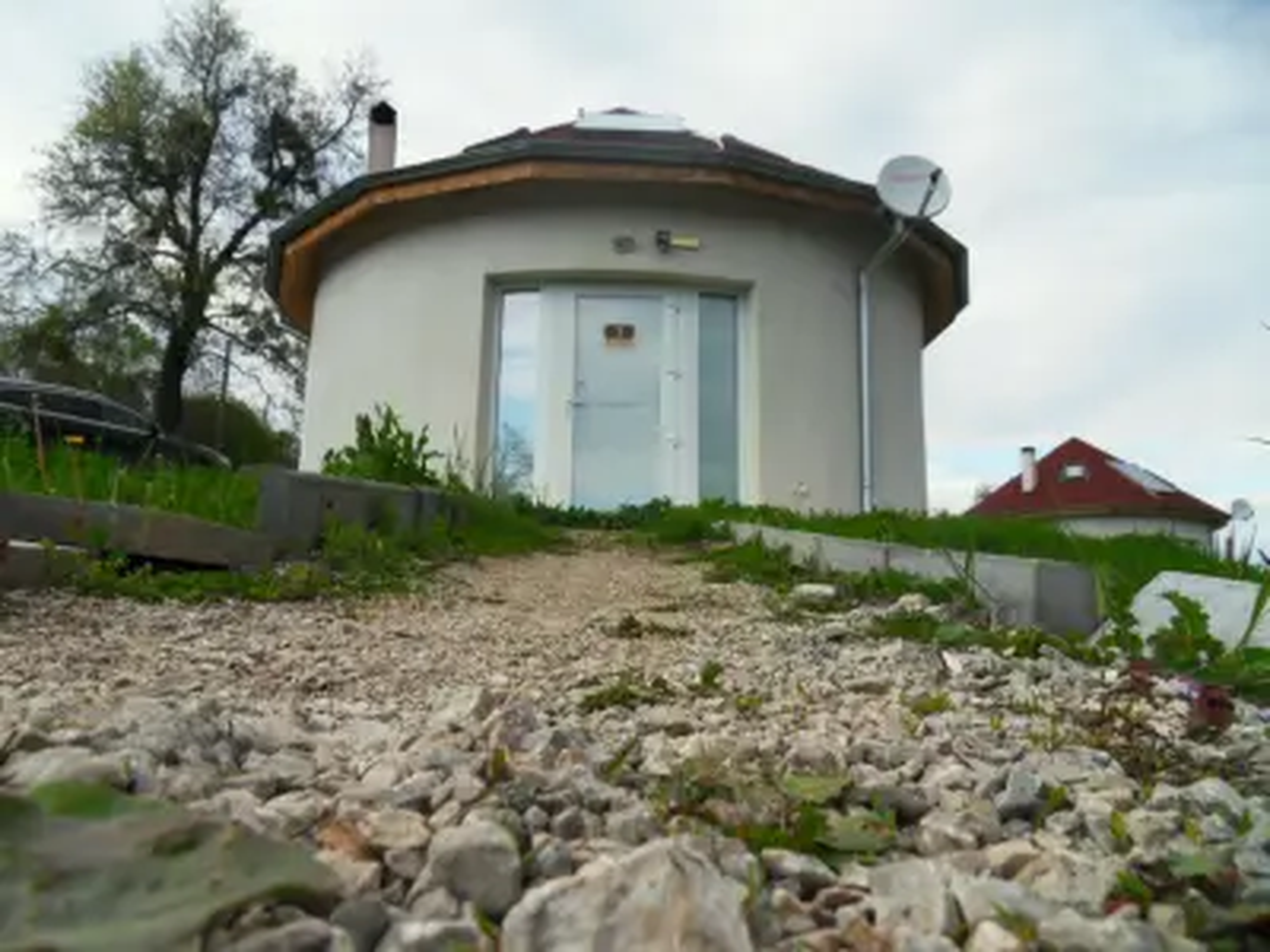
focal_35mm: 24
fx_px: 881
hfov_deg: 71.6
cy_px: 476
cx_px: 635
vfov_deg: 56.8
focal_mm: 4.2
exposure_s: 1/90
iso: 80
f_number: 7.5
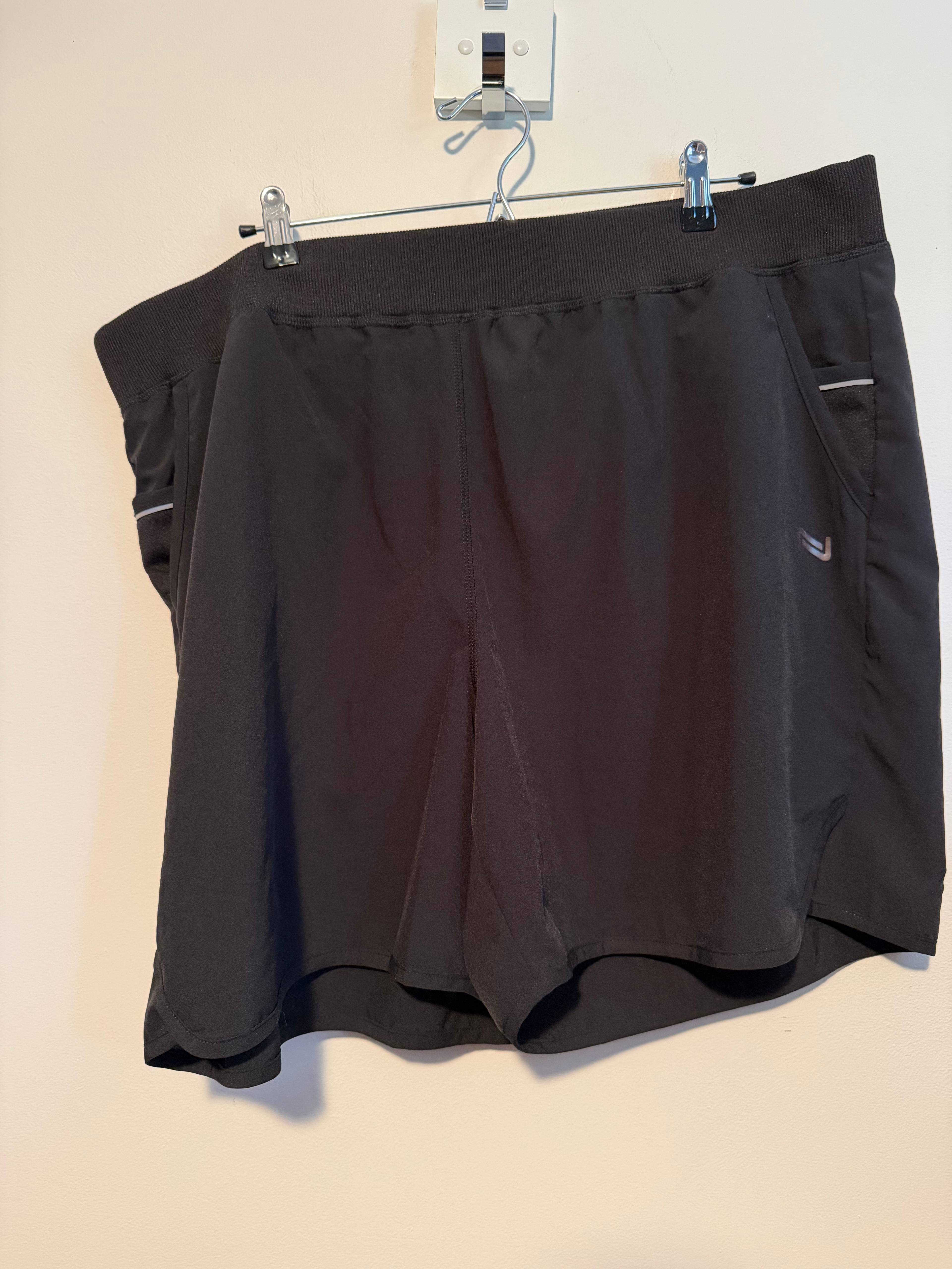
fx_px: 880
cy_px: 634
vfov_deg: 71.6
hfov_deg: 56.8
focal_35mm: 24
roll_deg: +0.1
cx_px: 476
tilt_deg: -0.8
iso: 800
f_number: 1.78
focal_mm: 6.76
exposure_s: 1/60
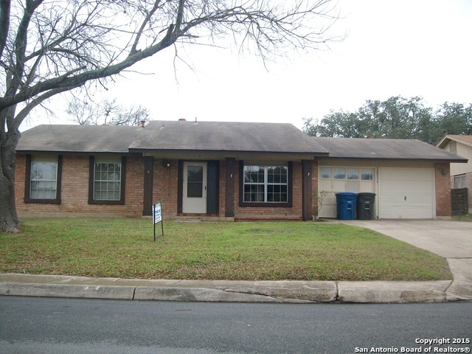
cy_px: 177
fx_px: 477
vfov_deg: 40.7
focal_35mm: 35
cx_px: 236
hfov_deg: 52.6
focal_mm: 5.8
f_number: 2.8
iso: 80
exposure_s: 1/176
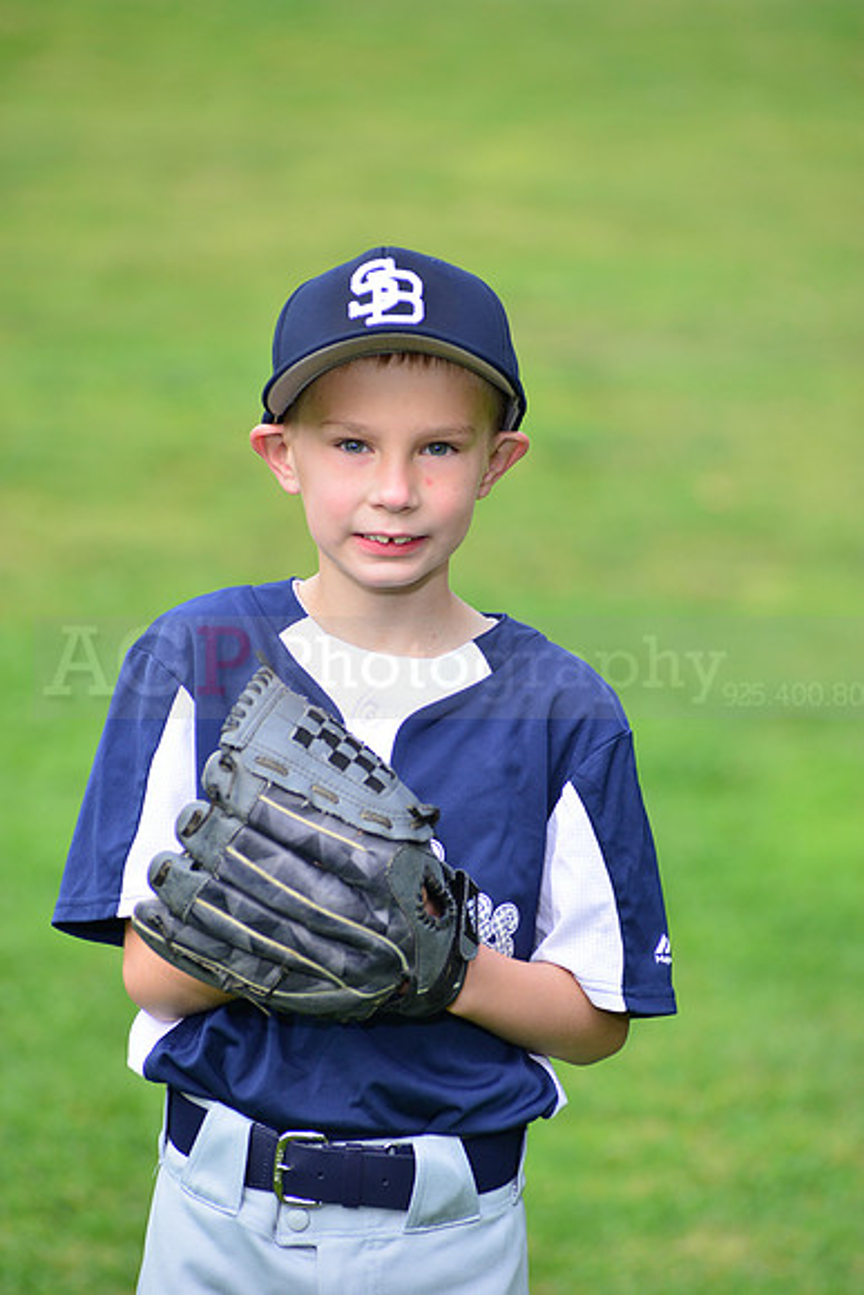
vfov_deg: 10.3
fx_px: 7195
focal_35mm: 200
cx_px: 432
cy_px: 648
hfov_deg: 6.9
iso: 320
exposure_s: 1/200
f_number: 5.6
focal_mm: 200
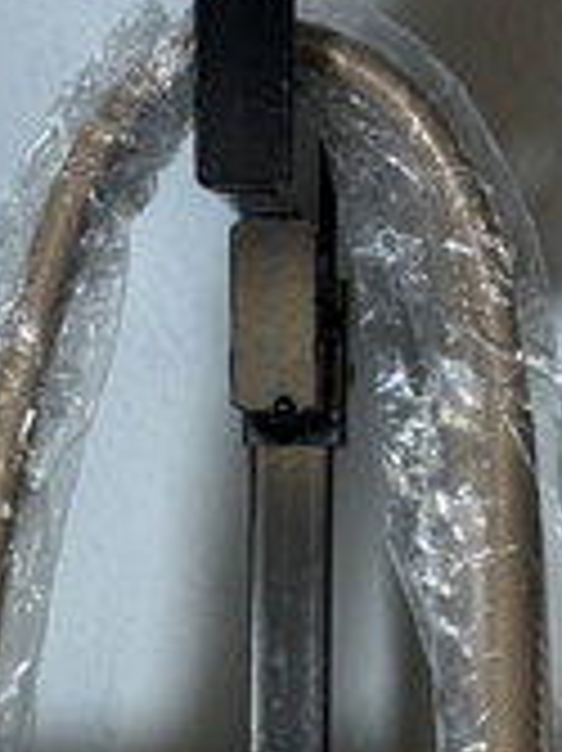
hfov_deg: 9.7
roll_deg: +0.2
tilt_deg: -8.2
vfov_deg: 12.5
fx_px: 3316
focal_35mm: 153
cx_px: 261
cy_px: 1024
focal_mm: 6.76
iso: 80
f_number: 1.78
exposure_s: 1/100
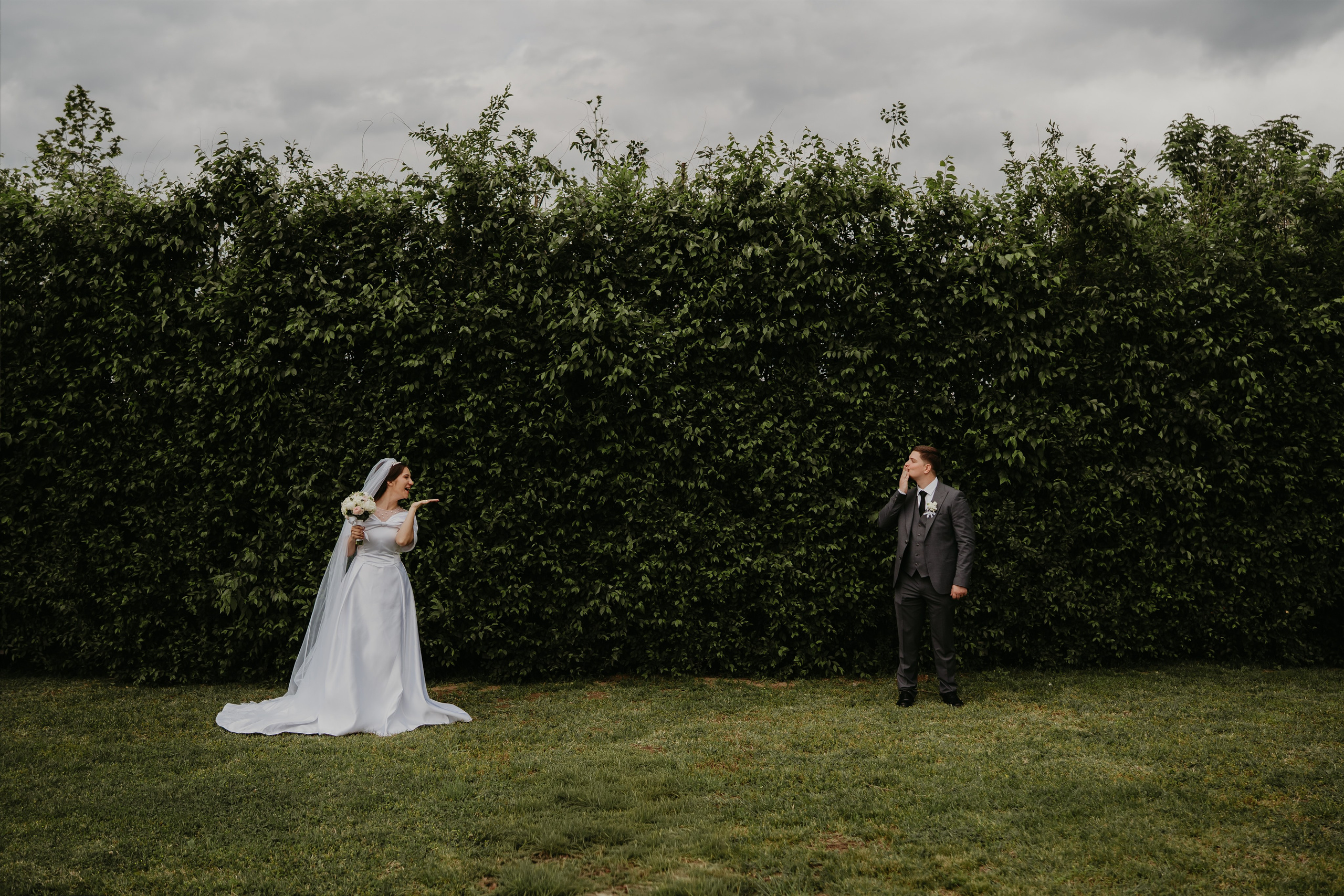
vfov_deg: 37.9
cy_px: 448
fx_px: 1307
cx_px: 672
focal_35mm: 35
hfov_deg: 54.4
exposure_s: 1/3200
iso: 100
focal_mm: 35
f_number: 2
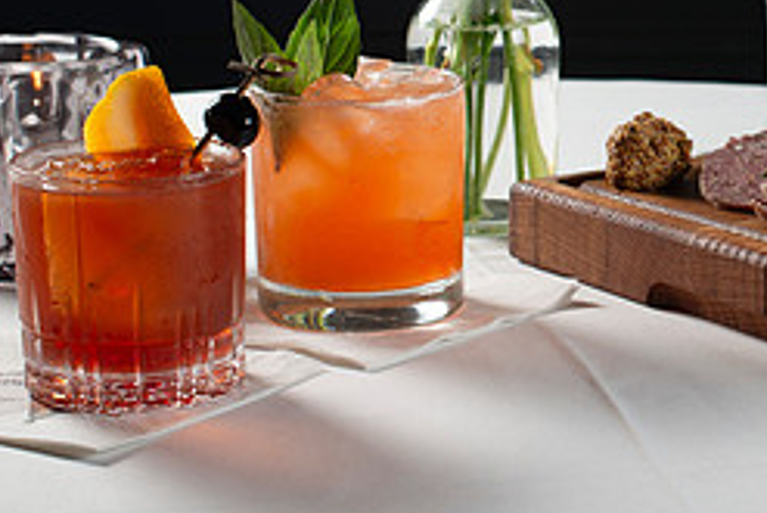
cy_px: 35
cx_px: 805
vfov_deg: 10.2
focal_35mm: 134
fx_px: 2857
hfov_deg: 15.0
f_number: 6.3
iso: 200
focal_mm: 50
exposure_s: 1/200
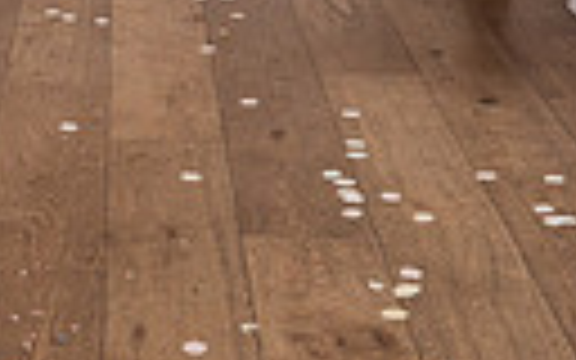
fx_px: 1805
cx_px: 32
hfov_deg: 17.8
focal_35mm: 115
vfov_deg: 10.1
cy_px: -470
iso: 100
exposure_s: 1/60
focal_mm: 12
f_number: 3.9
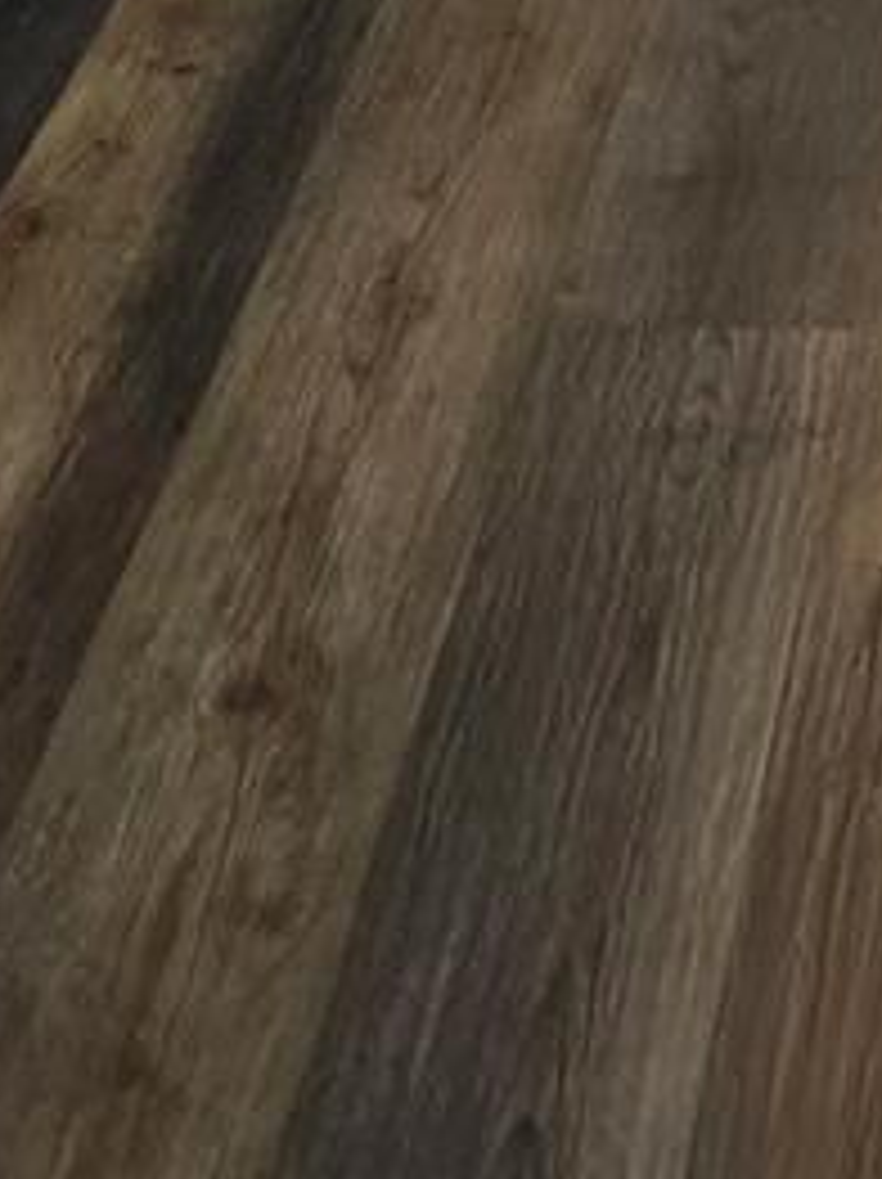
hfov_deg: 10.5
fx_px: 4594
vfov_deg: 12.2
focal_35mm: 135
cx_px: 1418
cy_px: -1480
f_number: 1.7
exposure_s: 1/120
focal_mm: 6.3
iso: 640
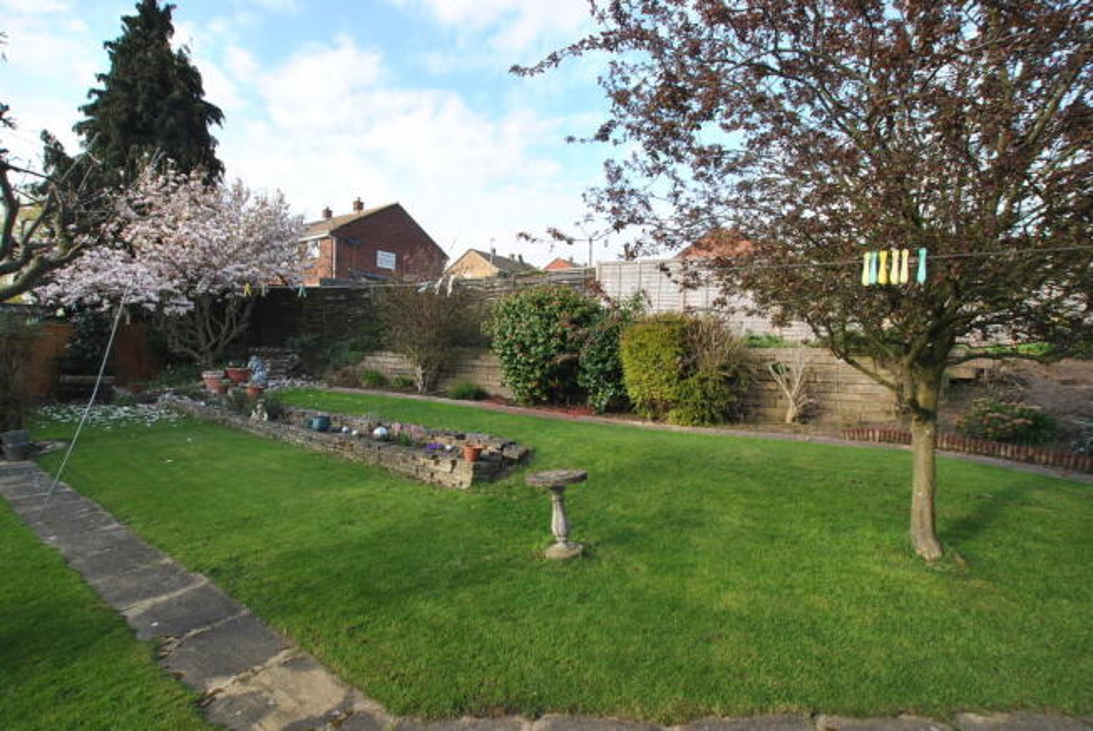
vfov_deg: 77.5
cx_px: 546
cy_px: 366
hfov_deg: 100.3
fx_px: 456
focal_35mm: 15
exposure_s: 1/125
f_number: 5.6
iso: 125
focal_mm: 10
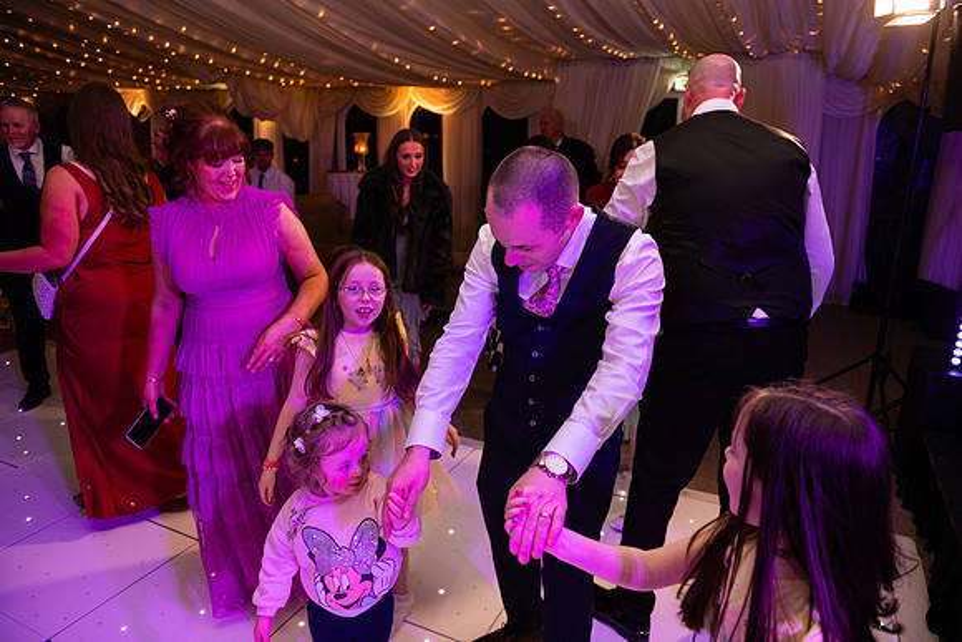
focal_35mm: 24
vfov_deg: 53.2
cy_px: 321
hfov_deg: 73.7
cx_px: 481
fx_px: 641
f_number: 3.5
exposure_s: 1/160
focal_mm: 24
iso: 1000
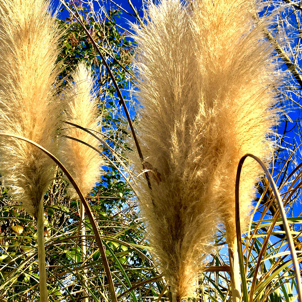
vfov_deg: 40.0
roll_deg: +0.7
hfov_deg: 39.9
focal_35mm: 42
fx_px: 415
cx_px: 127
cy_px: 137
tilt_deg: +30.6
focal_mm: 4.15
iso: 32
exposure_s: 1/989
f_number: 2.2
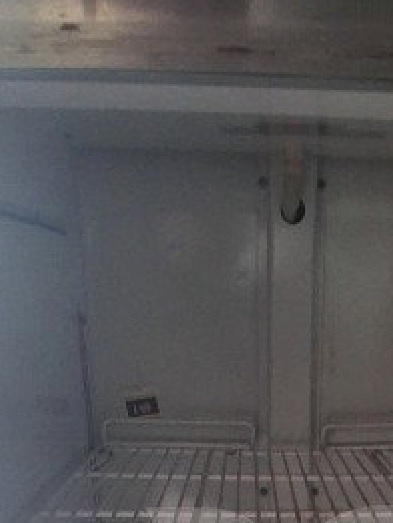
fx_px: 802
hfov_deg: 26.9
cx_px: 325
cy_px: 666
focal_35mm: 53
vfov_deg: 29.6
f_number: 2.2
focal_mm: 1.4
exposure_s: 1/40
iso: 200
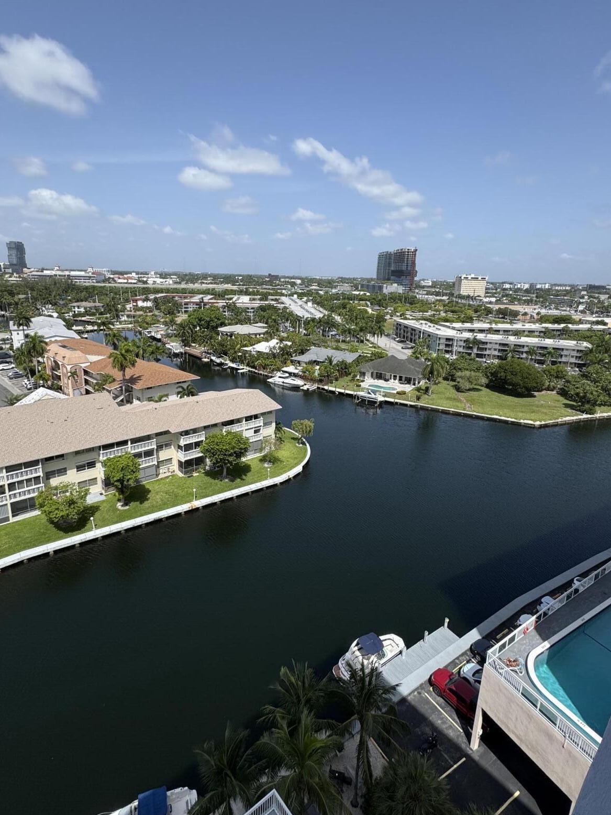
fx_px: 424
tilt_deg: -13.8
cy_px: 372
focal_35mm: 18
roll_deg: -1.5
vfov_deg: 87.5
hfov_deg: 71.6
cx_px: 292
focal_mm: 2.22
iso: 50
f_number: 2.2
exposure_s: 1/2273
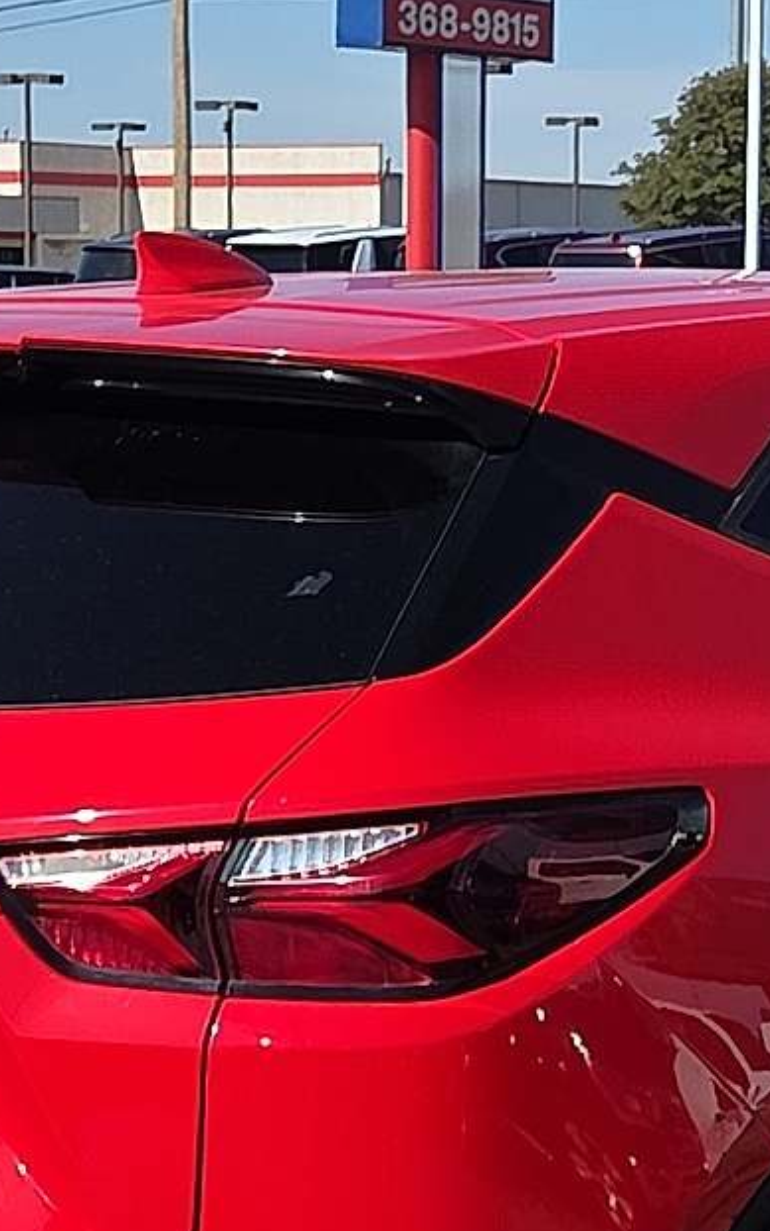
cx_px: 572
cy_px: 1023
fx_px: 4027
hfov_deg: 10.9
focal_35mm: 120
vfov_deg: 17.2
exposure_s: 1/10000
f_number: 1.8
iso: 76
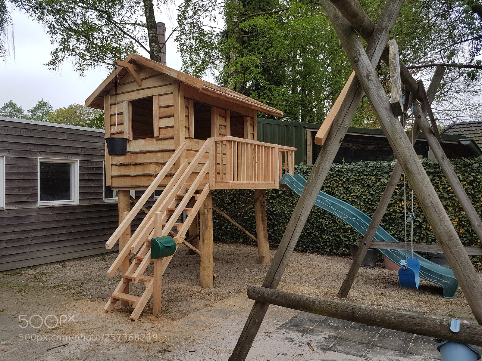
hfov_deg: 67.3
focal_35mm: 26
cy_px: 180
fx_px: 362
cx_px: 241
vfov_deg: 53.1
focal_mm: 4.2
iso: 40
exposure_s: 1/676
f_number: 1.7
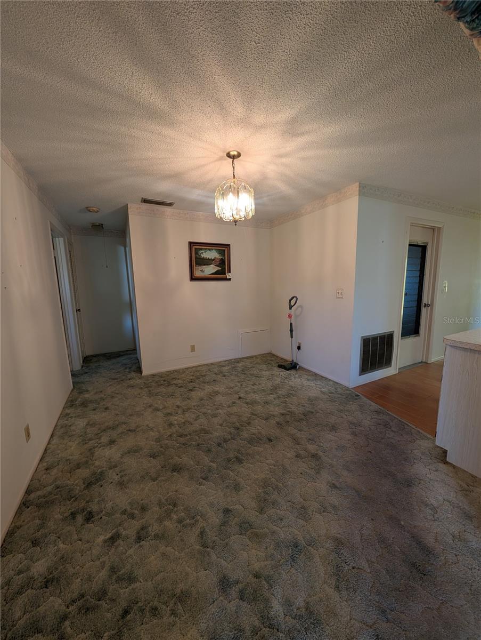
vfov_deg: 110.5
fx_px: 222
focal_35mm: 12
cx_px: 240
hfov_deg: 94.6
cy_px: 320
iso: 61
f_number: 1.7
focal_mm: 2.02
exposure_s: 1/40
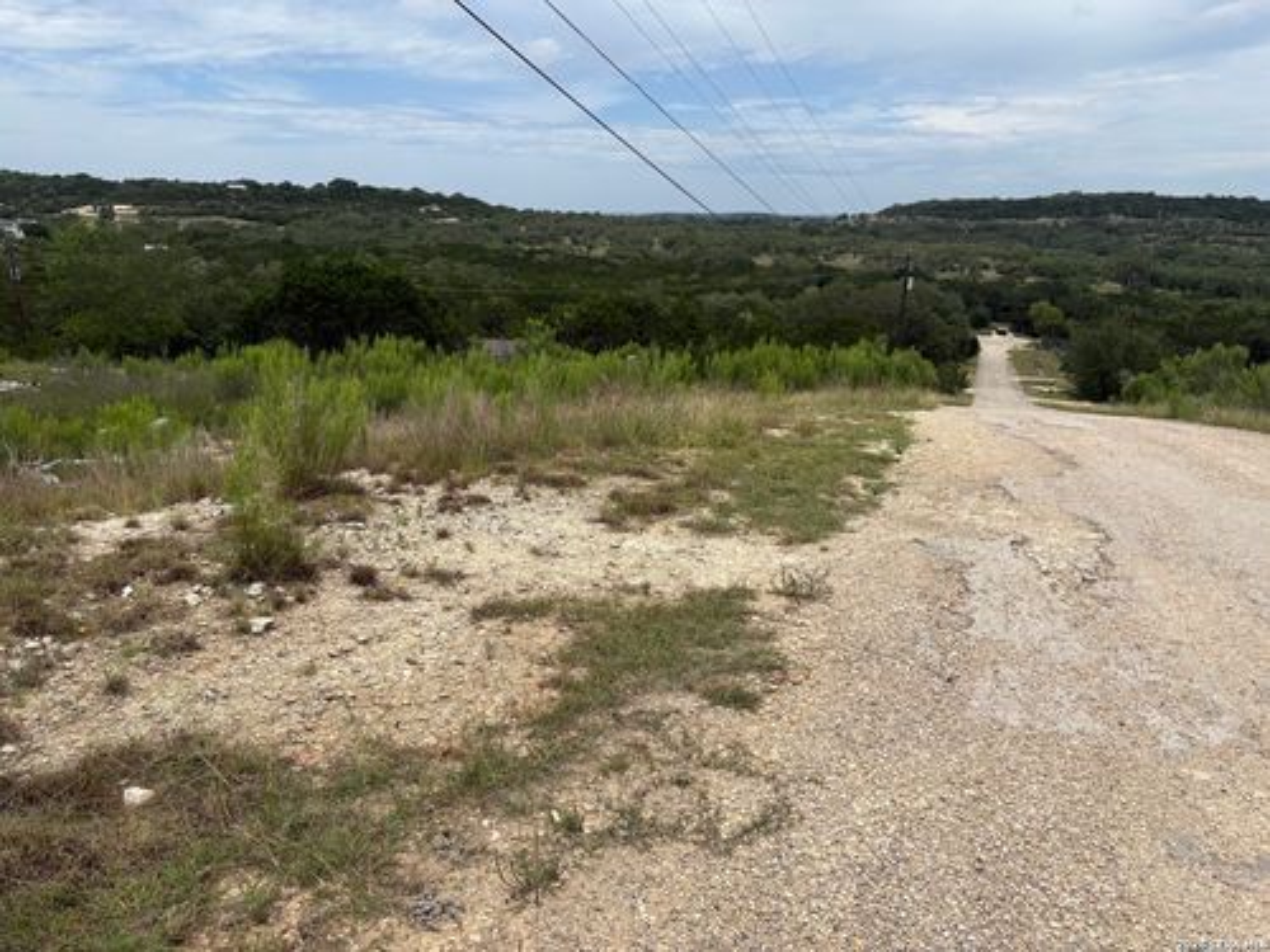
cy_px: 476
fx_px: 954
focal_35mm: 26
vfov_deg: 53.1
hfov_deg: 67.3
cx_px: 635
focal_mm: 5.96
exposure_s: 1/6329
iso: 50
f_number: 1.6
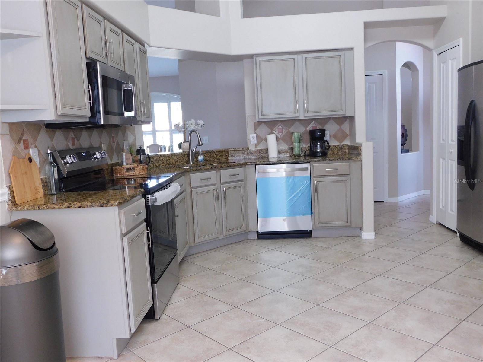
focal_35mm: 30
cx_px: 242
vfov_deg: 46.8
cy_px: 181
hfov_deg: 60.0
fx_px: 419
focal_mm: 5.3
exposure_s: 1/30
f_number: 3.2
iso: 220
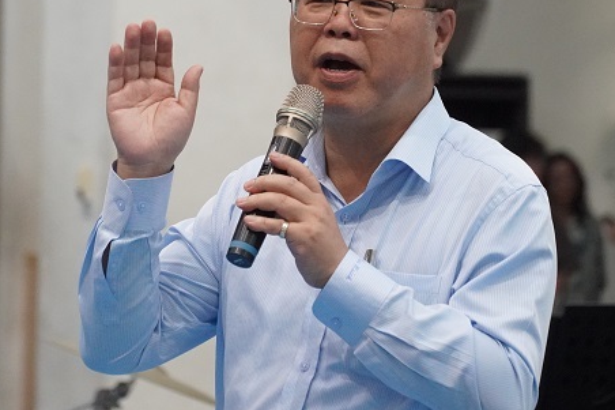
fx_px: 5512
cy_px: 151
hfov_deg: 6.4
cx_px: 237
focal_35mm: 323
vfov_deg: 4.3
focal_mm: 135
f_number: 5.6
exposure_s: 1/200
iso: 6400
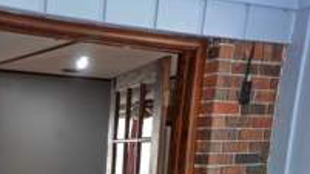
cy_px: 230
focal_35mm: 60
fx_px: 493
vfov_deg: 18.5
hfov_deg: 32.5
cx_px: 9
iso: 100
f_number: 10
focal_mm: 16
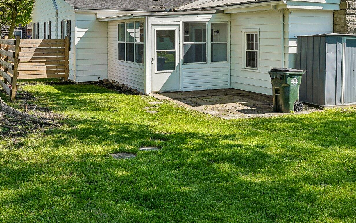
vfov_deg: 26.9
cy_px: 42
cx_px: 231
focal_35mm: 47
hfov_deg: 42.3
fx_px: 455
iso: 100
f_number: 8
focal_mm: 27.5
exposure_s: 1/250
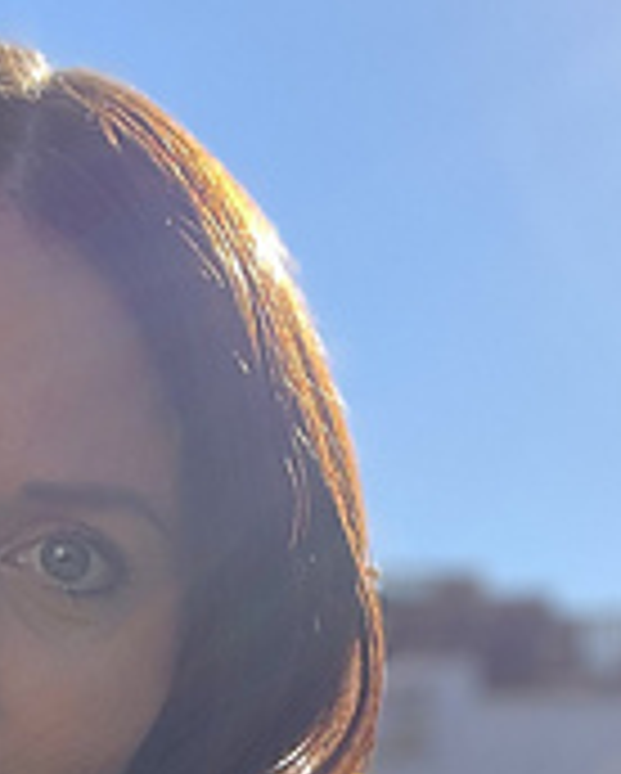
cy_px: 1274
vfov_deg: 15.7
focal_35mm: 109
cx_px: 243
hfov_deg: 14.2
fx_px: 2500
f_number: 2.2
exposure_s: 1/370
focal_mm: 2.71
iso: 32
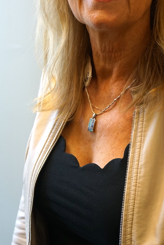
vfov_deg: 31.1
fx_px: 437
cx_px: 120
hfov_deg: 21.1
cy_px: 78
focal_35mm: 64
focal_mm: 33
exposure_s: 1/160
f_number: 4
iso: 800
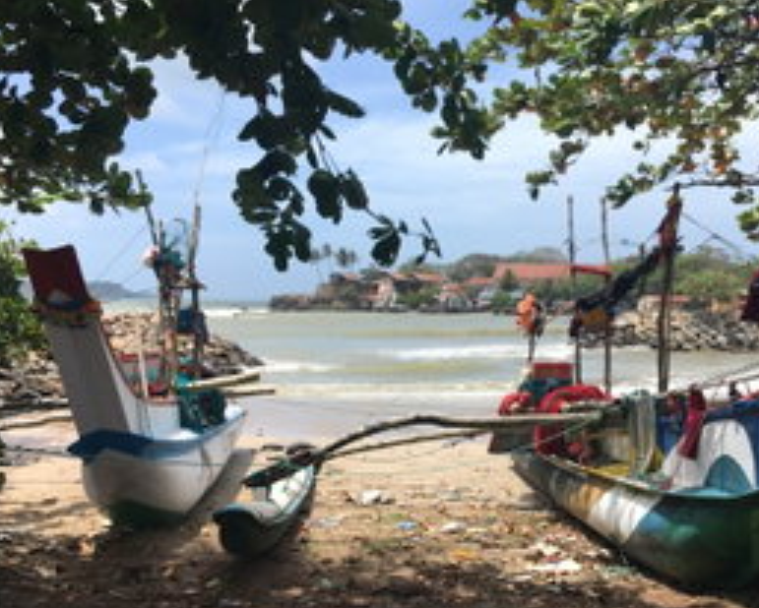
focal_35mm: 44
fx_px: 989
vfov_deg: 34.1
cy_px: 342
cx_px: 464
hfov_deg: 41.7
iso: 25
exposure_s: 1/2024
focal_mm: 4.15
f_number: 2.2
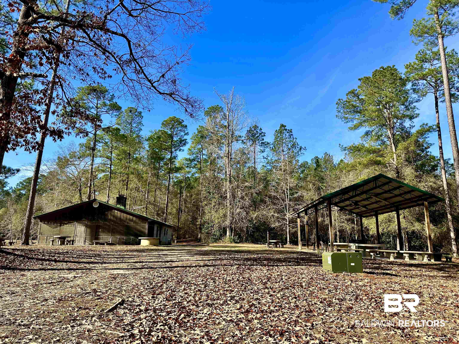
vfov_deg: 56.8
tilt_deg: +12.3
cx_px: 230
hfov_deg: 71.6
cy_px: 172
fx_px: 318
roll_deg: -0.4
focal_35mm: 24
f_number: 1.78
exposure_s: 1/2203
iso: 80
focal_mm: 6.86
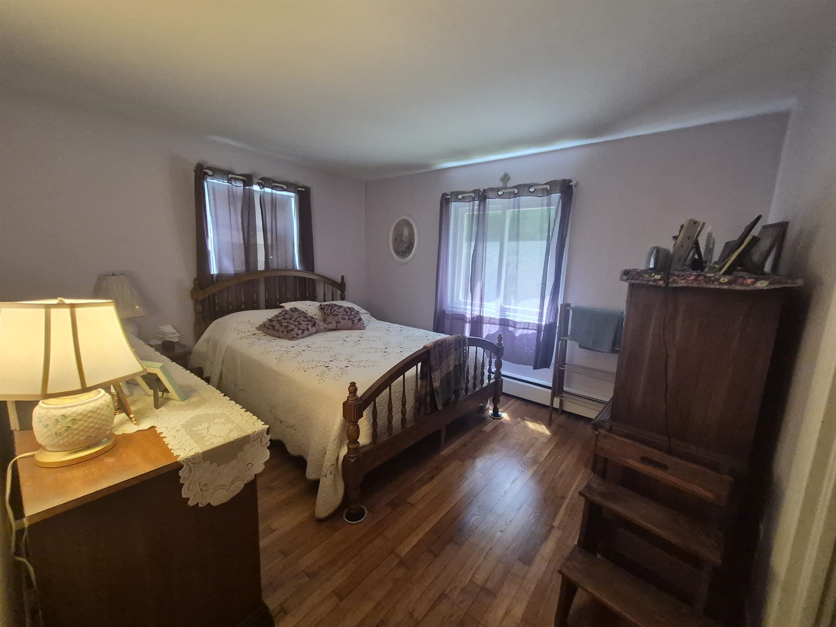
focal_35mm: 13
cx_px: 418
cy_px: 314
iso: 500
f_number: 2.2
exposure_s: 1/60
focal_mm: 1.74
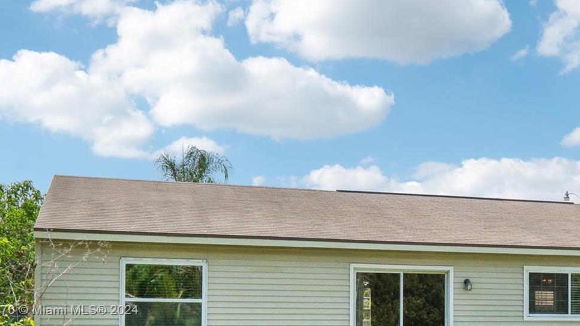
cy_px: 311
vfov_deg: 22.3
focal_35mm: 52
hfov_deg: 38.9
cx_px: 426
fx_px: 800
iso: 1250
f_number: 9
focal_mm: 20
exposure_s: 1/2700
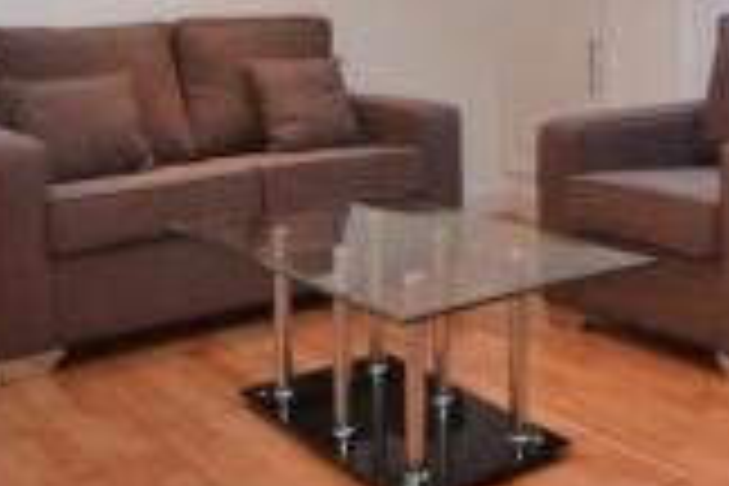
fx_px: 981
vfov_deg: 26.6
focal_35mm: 48
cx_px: 648
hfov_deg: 38.2
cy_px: 20
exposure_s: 1/60
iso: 400
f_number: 4
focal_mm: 11
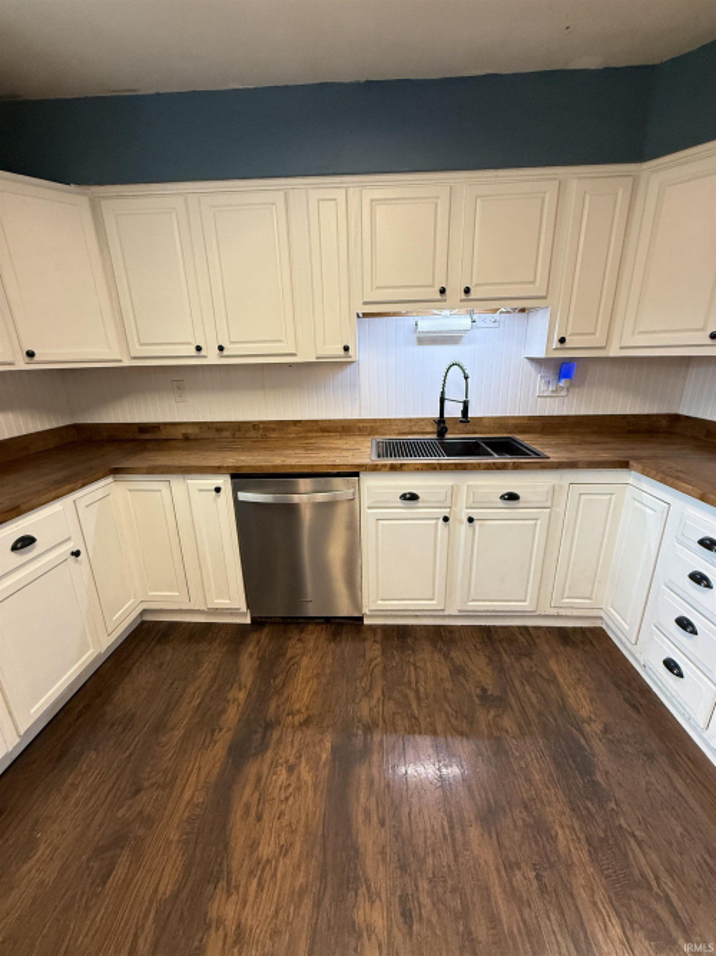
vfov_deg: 102.1
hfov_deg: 85.7
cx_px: 358
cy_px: 478
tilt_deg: -17.0
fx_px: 386
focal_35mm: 14
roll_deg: +1.0
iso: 320
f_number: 2.2
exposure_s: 1/120
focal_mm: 2.22
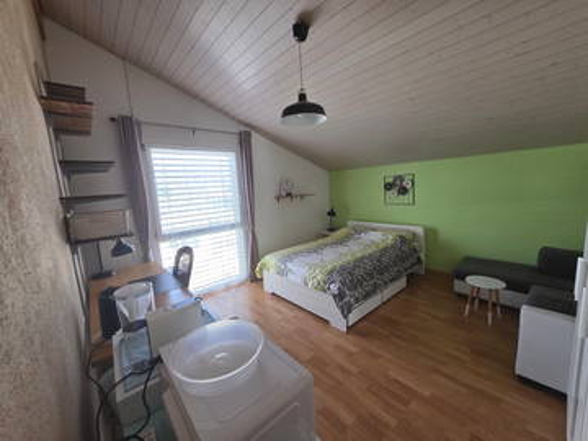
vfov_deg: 89.9
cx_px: 294
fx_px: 221
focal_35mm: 13
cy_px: 220
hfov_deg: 106.2
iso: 250
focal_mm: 2.2
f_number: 1.9
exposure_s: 1/100
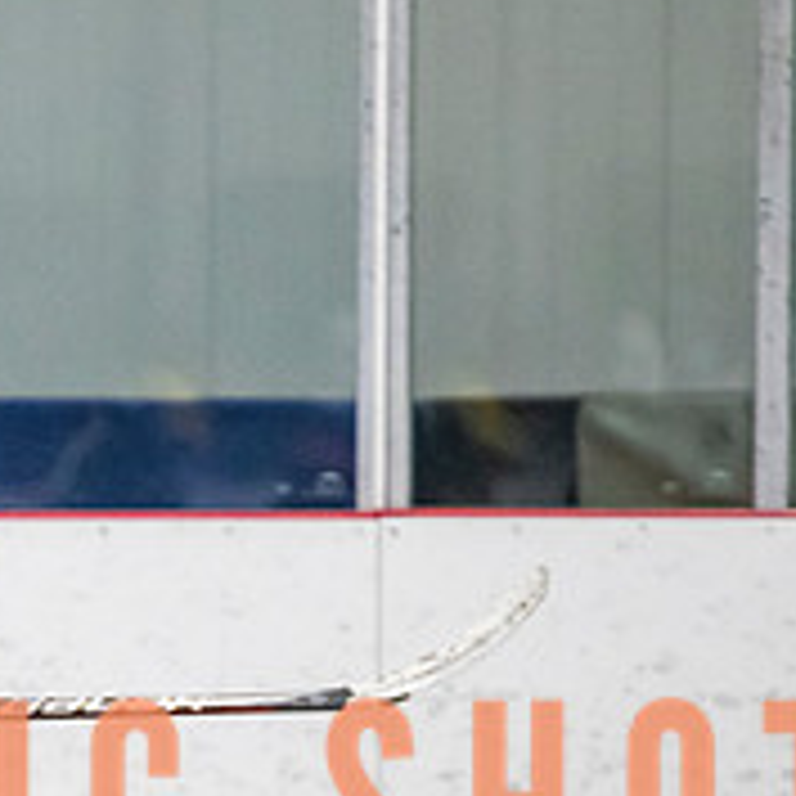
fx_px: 16832
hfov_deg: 2.7
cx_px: -379
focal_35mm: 647
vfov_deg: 2.7
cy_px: 812
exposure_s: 1/640
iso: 2500
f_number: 3.2
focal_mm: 180
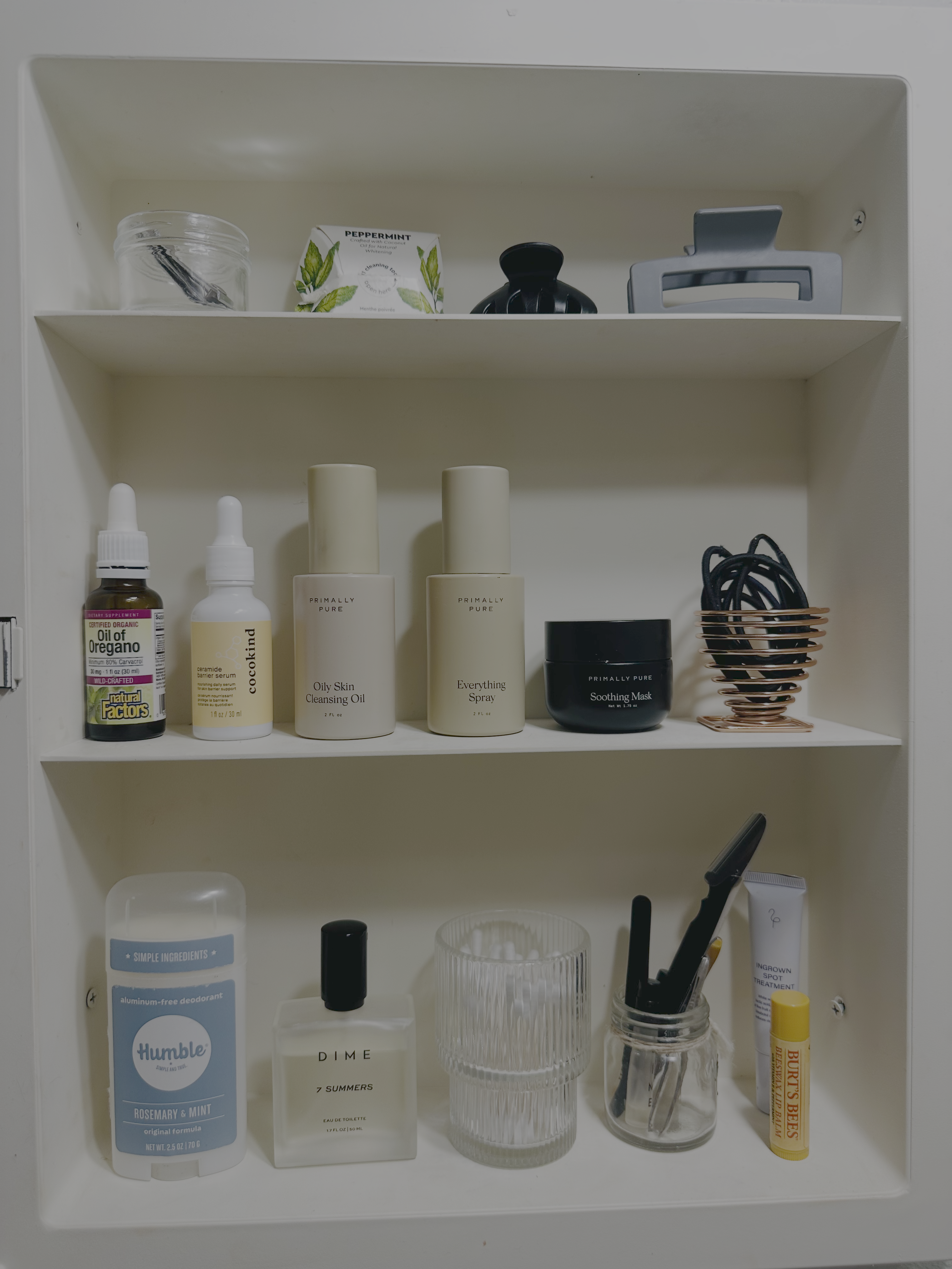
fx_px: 880
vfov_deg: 71.6
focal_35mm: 24
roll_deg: -0.8
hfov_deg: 56.8
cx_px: 476
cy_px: 634
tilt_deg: -1.1
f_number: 1.78
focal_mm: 6.86
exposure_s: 1/121
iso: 100
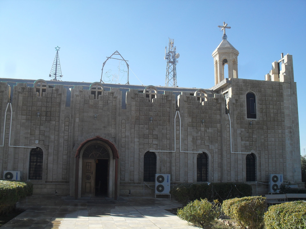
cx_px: 153
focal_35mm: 35
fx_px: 309
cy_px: 114
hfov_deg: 52.6
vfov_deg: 40.7
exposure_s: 1/125
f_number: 8.4
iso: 100
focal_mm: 6.3
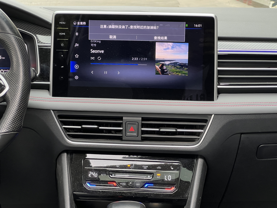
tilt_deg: -13.6
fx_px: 616
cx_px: 138
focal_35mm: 77
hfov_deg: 25.3
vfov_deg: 19.1
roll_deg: -0.2
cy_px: 104
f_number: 2.8
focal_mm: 9
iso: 200
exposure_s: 1/60
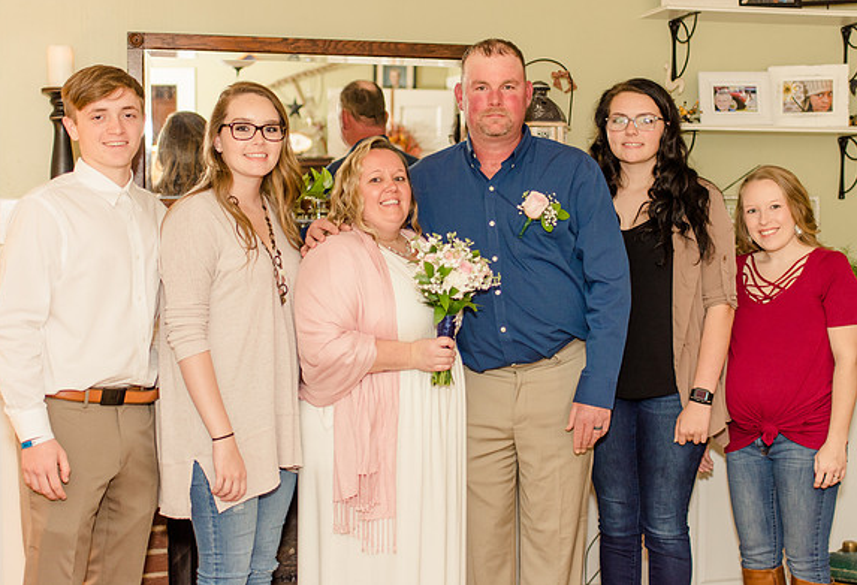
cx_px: 439
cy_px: 292
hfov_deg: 36.6
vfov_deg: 25.5
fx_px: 1295
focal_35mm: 54
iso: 400
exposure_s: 1/160
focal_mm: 35
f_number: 1.8
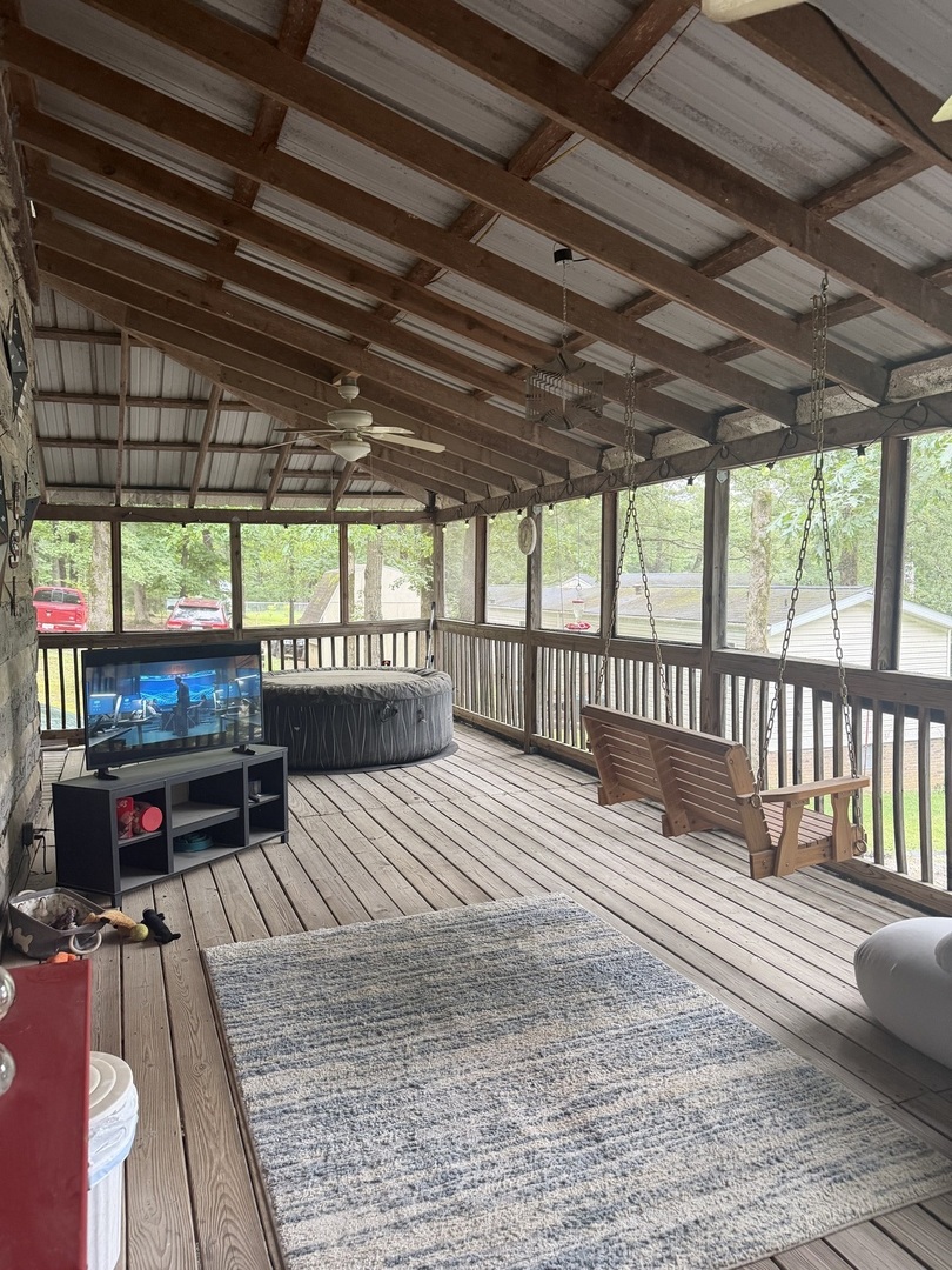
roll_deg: +0.2
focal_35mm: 24
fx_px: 880
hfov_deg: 56.8
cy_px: 635
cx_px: 476
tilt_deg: -4.2
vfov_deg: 71.6
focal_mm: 6.76
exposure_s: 1/60
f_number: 1.78
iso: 250
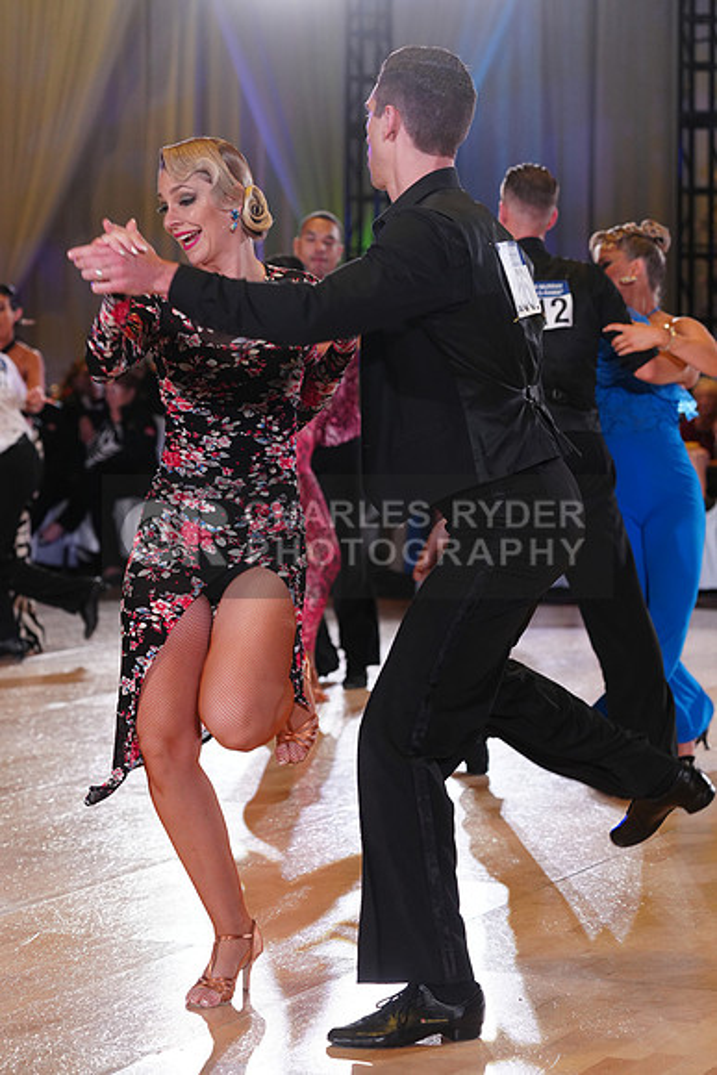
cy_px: 538
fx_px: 2806
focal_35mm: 94
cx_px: 358
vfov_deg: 21.7
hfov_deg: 14.6
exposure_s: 1/400
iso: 1600
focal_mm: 94
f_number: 4
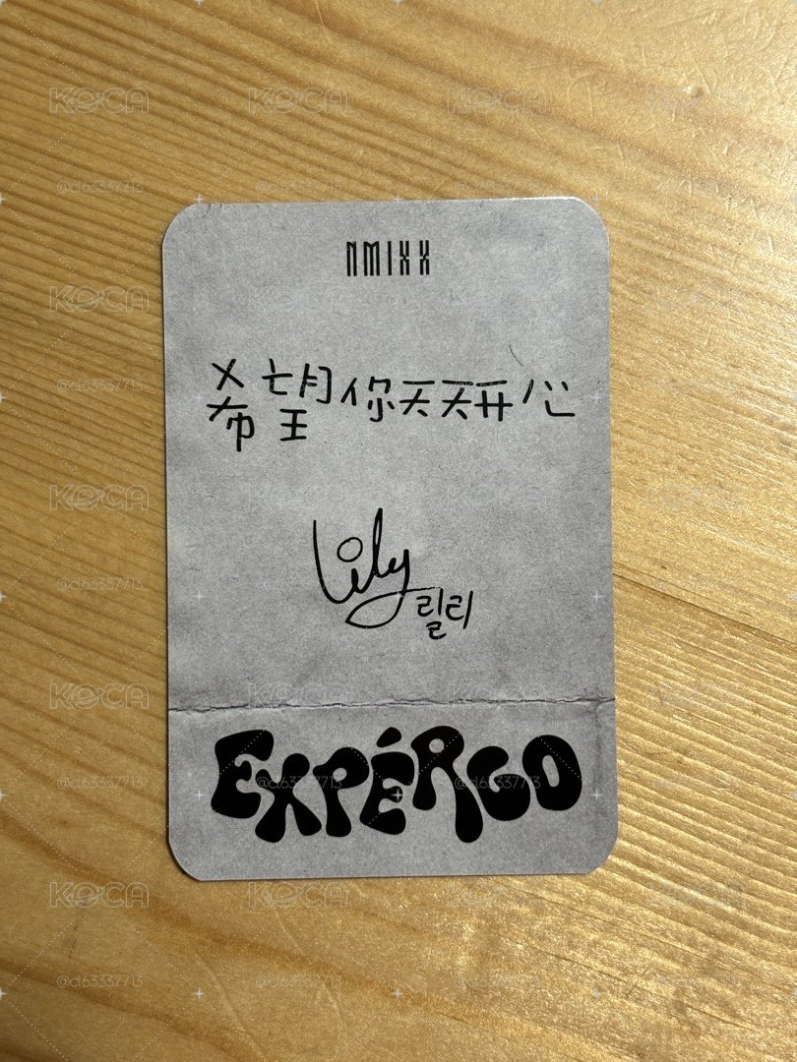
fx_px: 1596
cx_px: 398
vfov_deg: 36.8
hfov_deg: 28.0
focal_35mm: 52
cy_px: 531
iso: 80
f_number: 1.6
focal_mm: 5.96
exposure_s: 1/60
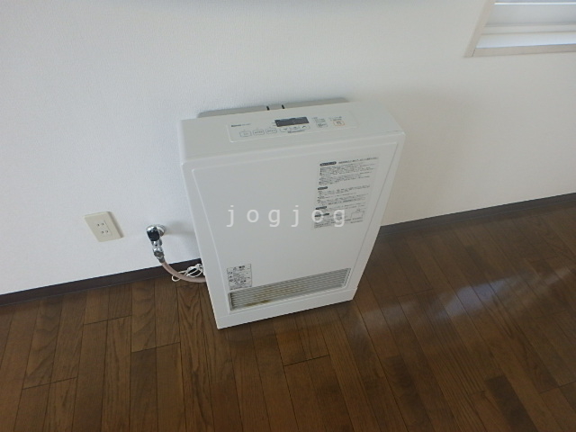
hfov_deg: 79.0
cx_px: 288
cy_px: 216
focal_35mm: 21
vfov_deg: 63.4
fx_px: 349
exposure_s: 1/40
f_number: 3.5
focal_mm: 3.7
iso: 200
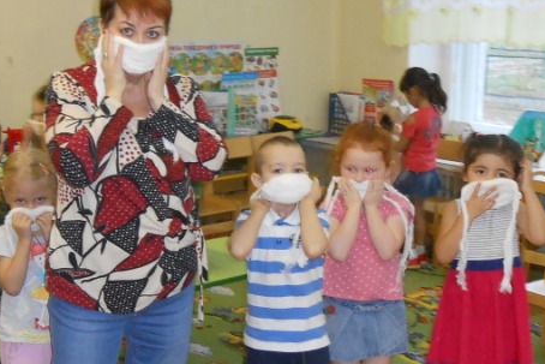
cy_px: 210
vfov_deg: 22.3
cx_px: 212
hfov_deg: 32.8
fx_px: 924
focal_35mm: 61
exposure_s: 1/25
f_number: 3.5
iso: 250
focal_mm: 4.6
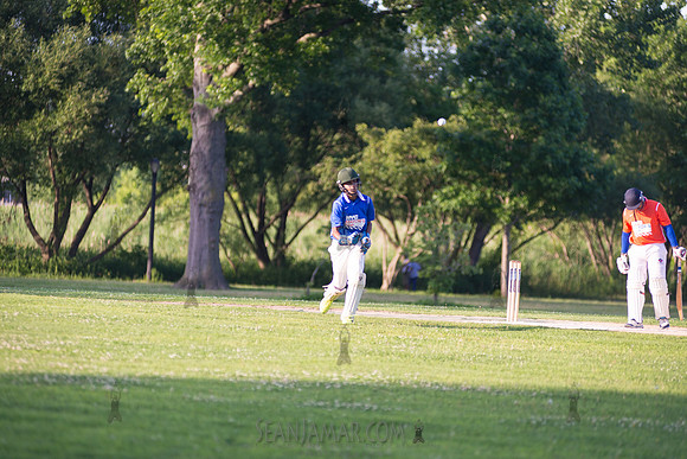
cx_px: 344
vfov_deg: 6.9
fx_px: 3817
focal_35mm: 200
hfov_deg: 10.3
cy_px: 230
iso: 400
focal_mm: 200
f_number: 2.8
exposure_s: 1/1000
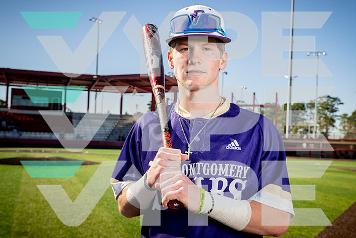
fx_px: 445
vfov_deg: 29.9
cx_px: 178
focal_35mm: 45
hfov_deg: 43.6
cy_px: 119
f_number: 8
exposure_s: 1/250
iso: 125
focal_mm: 45
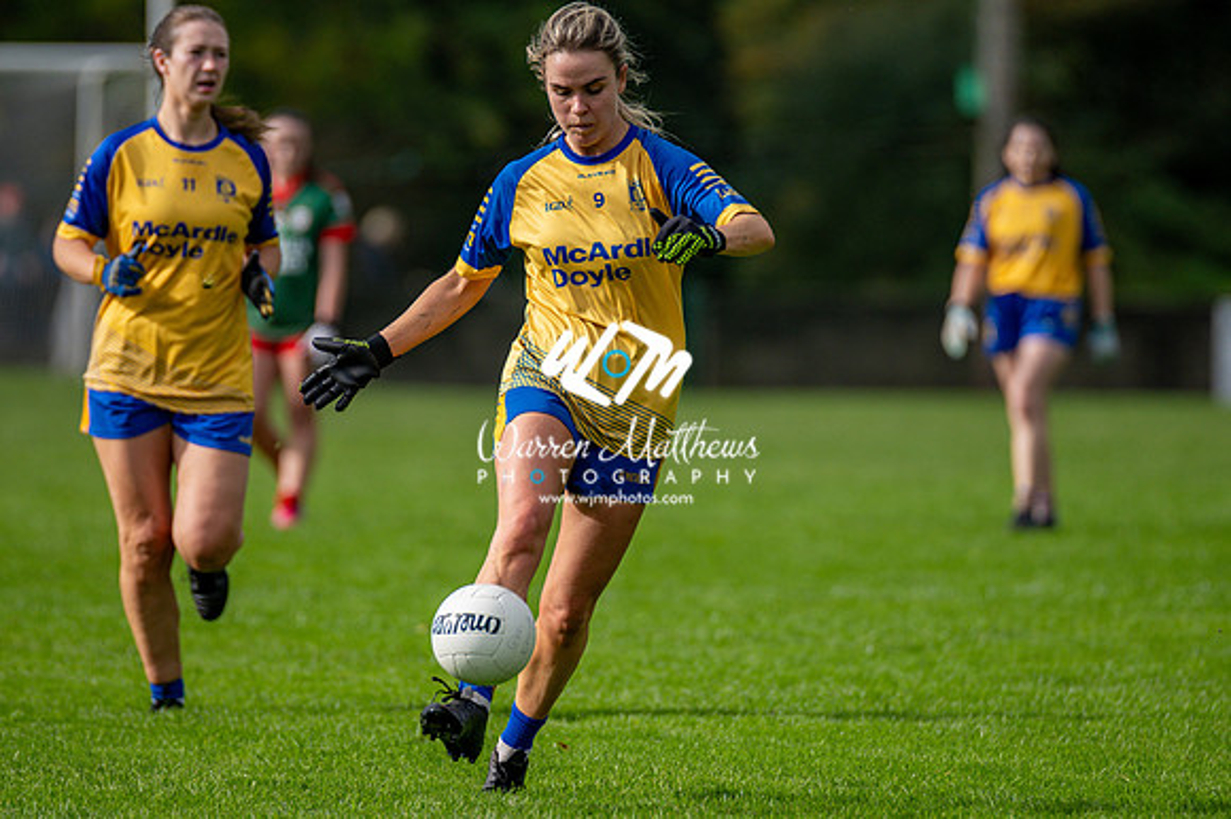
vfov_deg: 3.1
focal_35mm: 450
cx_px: 616
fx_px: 15378
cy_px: 410
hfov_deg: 4.6
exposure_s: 1/3200
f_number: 2.8
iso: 200
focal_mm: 300
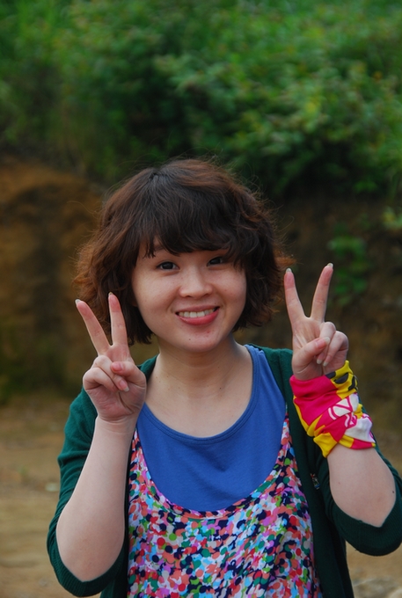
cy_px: 299
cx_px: 201
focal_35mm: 147
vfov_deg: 13.9
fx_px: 2448
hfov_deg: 9.4
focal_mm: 98
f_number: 7.1
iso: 100
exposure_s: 1/100
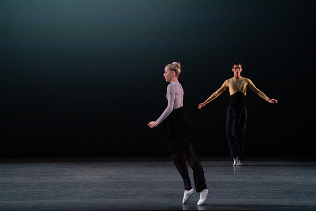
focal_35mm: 200
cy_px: 106
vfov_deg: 6.9
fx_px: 1756
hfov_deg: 10.3
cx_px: 158
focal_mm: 200
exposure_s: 1/500
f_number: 8
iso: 12800
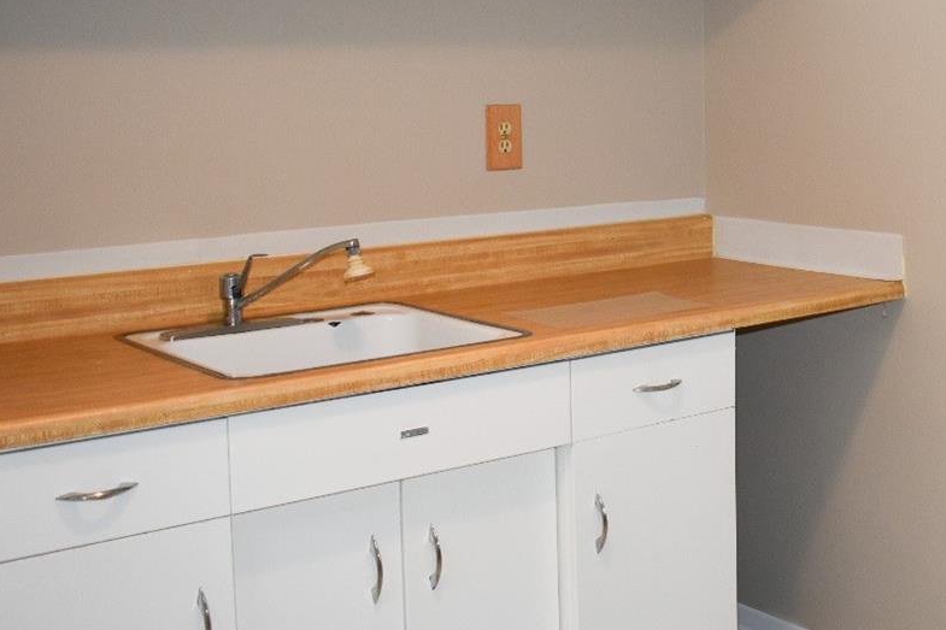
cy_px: 172
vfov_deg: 24.4
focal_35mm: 55
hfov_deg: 34.3
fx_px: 1445
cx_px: 845
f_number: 4
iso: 800
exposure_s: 1/200
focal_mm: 18
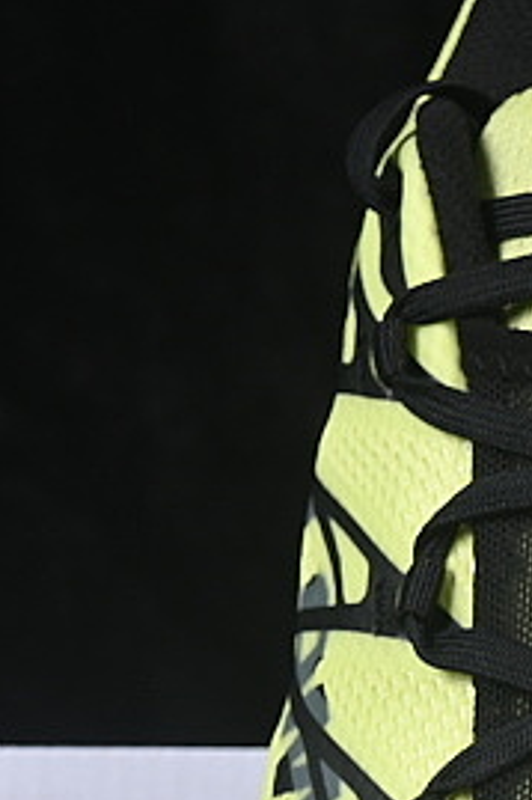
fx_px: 6680
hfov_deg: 4.5
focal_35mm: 301
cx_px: 1005
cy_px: 865
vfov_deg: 6.8
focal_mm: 50
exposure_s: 1/80
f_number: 8
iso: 160
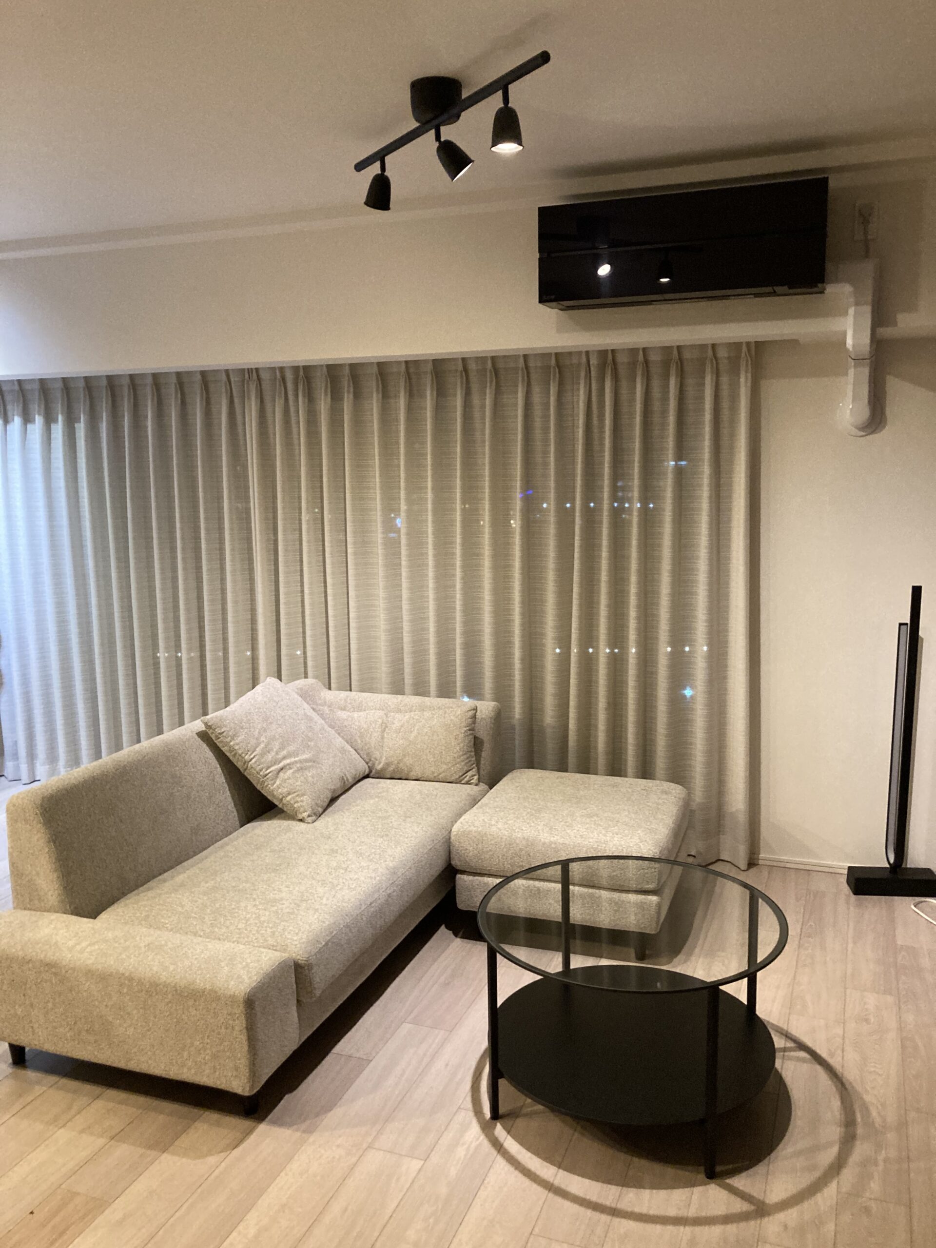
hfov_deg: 49.7
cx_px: 468
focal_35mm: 28
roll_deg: -0.2
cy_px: 624
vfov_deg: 63.4
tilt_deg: -7.4
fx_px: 1009
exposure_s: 1/30
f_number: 1.8
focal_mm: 3.99
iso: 320
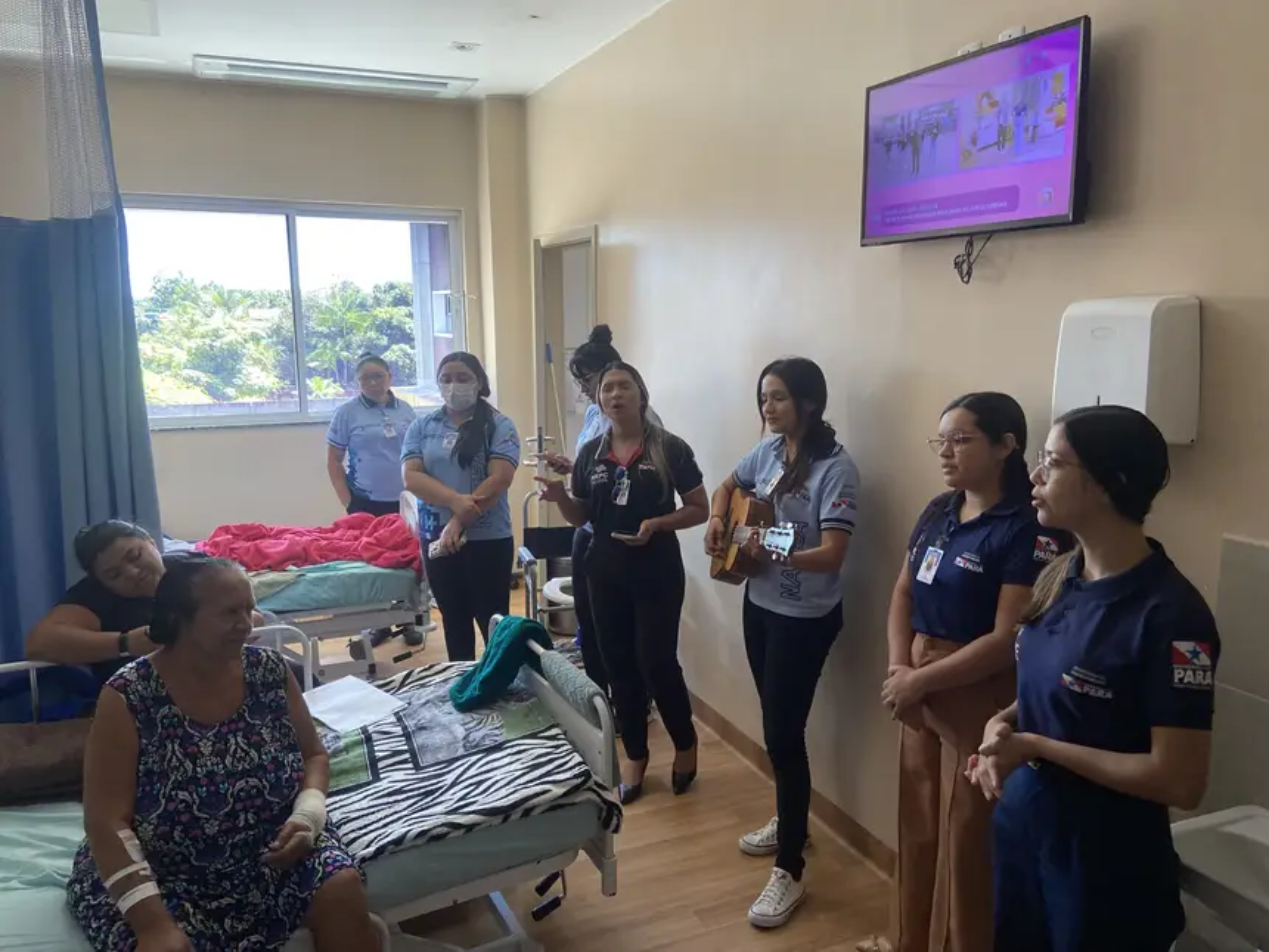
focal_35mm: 26
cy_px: 476
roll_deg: -0.2
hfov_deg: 67.3
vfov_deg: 53.1
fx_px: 953
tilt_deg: -8.9
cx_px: 634
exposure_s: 1/99
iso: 125
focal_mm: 4.25
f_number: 1.8
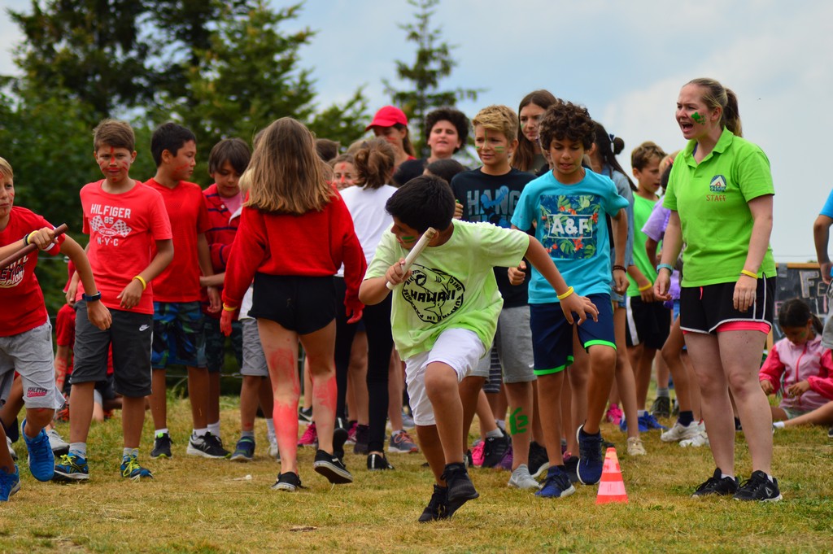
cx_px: 416
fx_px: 4335
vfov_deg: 7.3
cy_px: 277
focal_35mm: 188
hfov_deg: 11.0
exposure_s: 1/2500
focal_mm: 125
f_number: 4.2
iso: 400
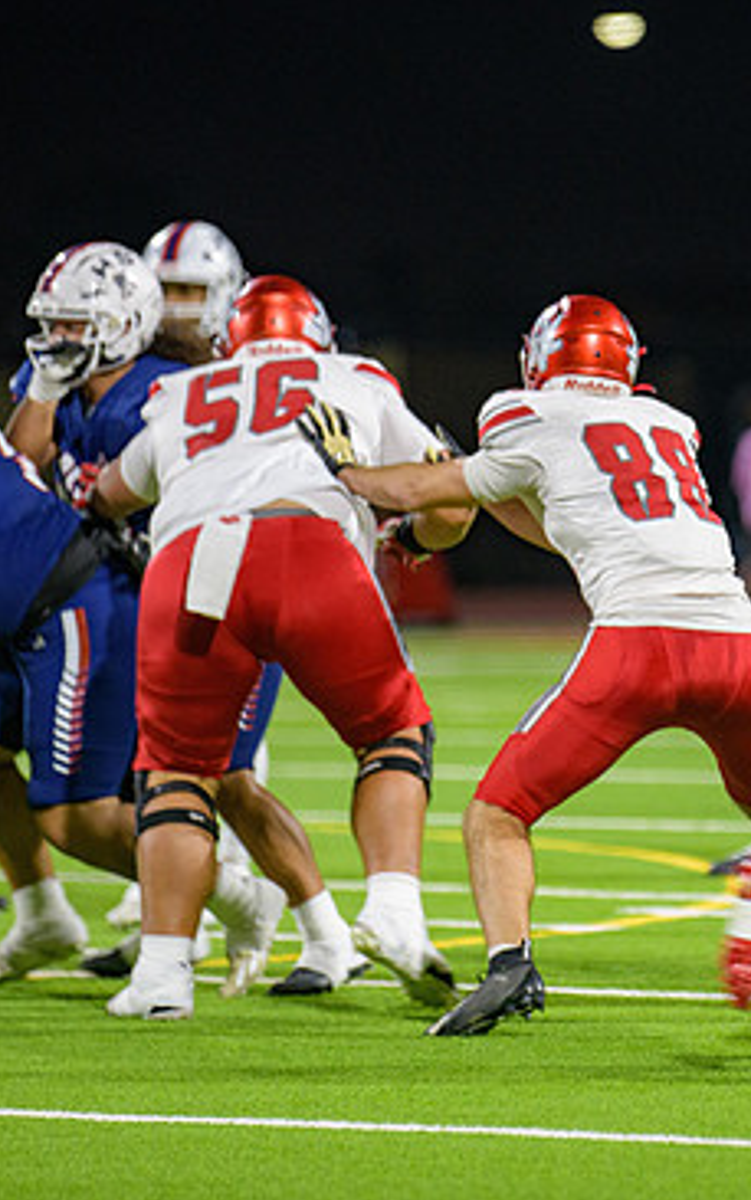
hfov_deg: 3.3
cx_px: 679
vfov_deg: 5.2
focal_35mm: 404
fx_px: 13220
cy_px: 579
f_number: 2.8
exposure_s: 1/250
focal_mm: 250
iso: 1250
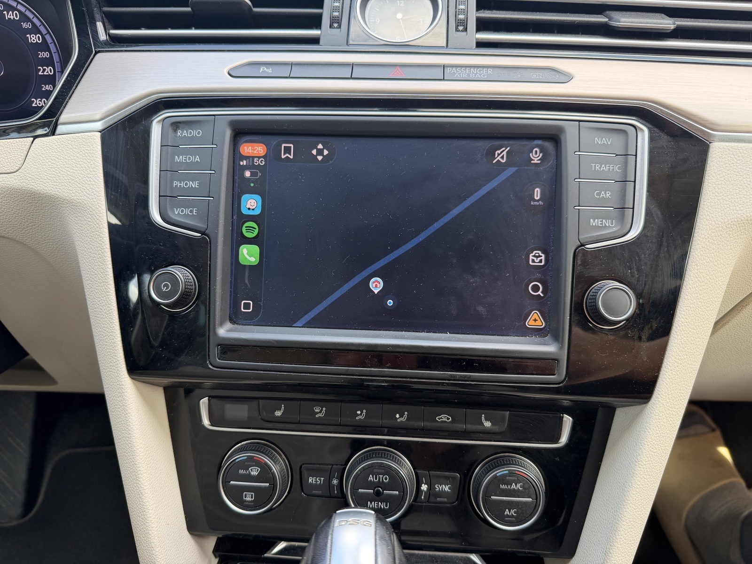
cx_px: 376
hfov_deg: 71.6
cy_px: 282
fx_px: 521
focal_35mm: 24
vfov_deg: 56.8
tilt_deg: -25.0
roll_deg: +1.4
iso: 125
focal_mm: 6.76
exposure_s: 1/195
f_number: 1.78
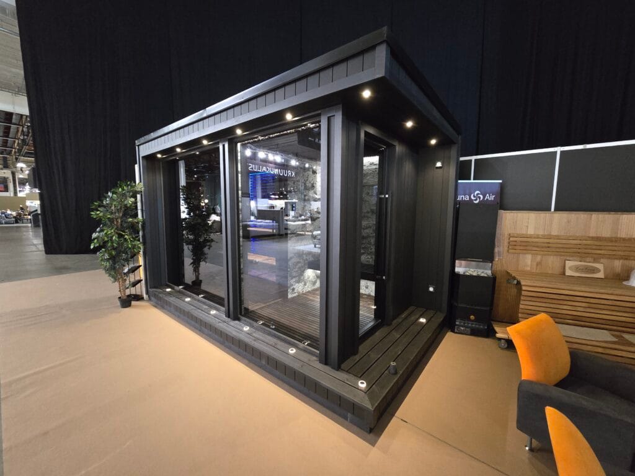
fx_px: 238
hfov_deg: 106.2
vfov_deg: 89.9
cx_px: 318
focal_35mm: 13
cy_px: 238
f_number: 2.2
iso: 1250
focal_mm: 2.2
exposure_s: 1/33.3
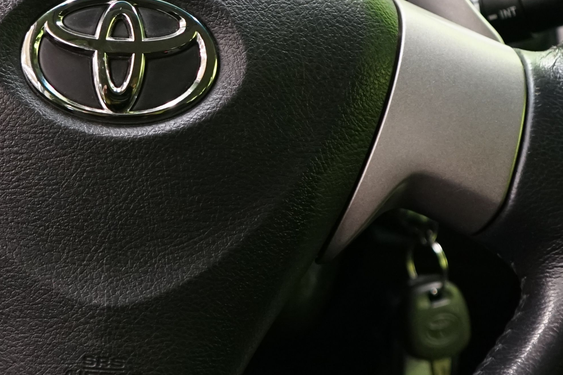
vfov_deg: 15.4
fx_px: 1376
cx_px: 101
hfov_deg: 22.8
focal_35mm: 88
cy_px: 76
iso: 1600
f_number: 4
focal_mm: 29
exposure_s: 1/20
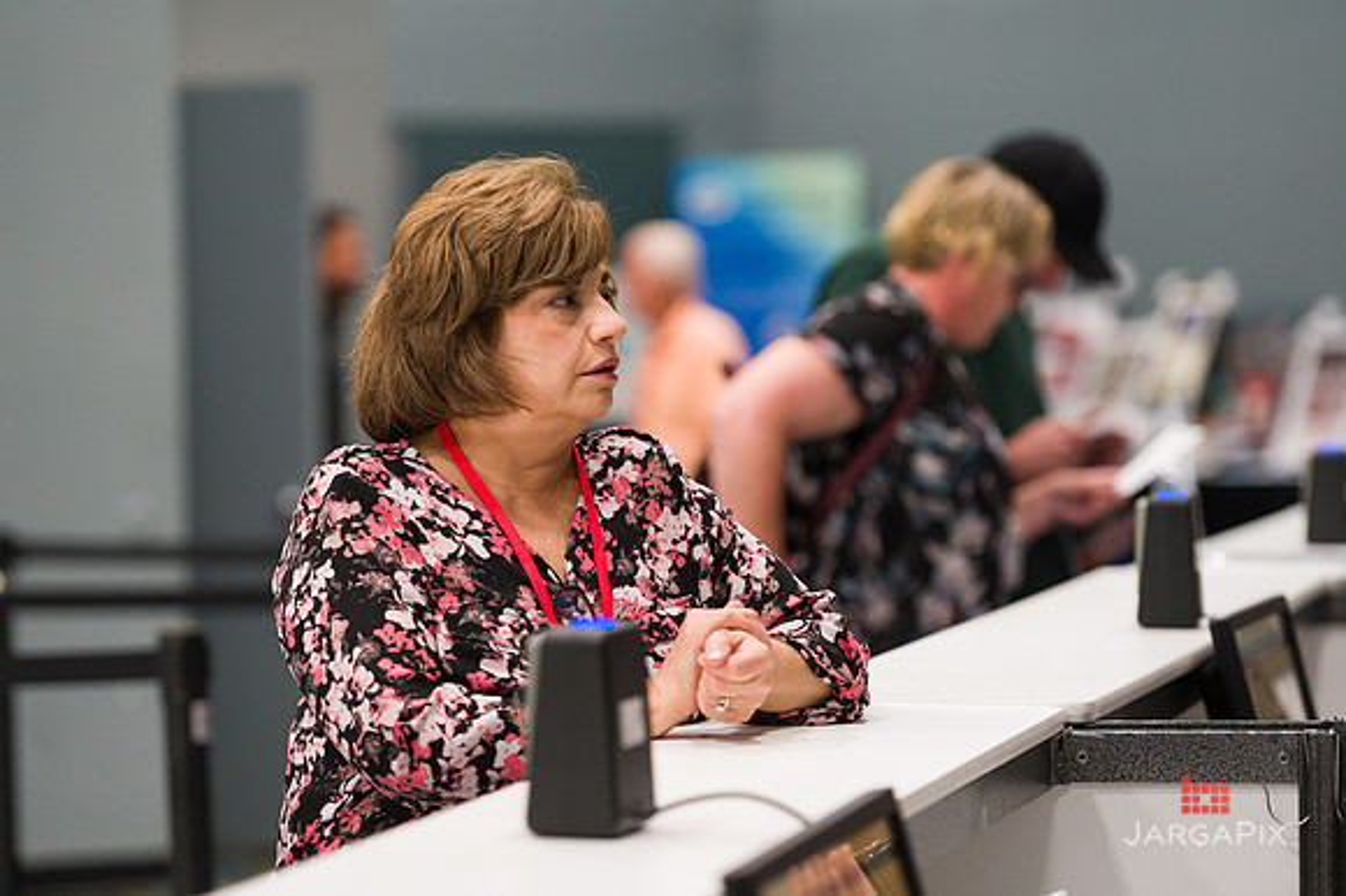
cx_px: 673
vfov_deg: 10.1
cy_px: 448
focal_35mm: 135
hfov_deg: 15.2
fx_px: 5044
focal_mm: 135
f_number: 3.2
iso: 3200
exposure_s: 1/125
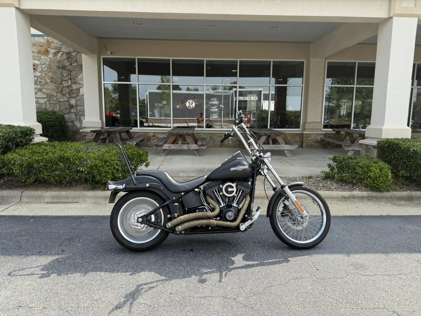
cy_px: 158
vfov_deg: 56.8
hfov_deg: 71.6
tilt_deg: -7.8
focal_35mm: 24
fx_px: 292
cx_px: 210
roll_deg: -1.1
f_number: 1.78
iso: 80
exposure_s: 1/1522
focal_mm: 6.76
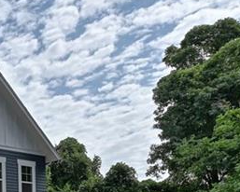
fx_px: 411
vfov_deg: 23.5
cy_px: 246
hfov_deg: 27.0
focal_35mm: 58
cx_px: -78
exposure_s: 1/250
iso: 1000
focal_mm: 15.5
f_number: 8
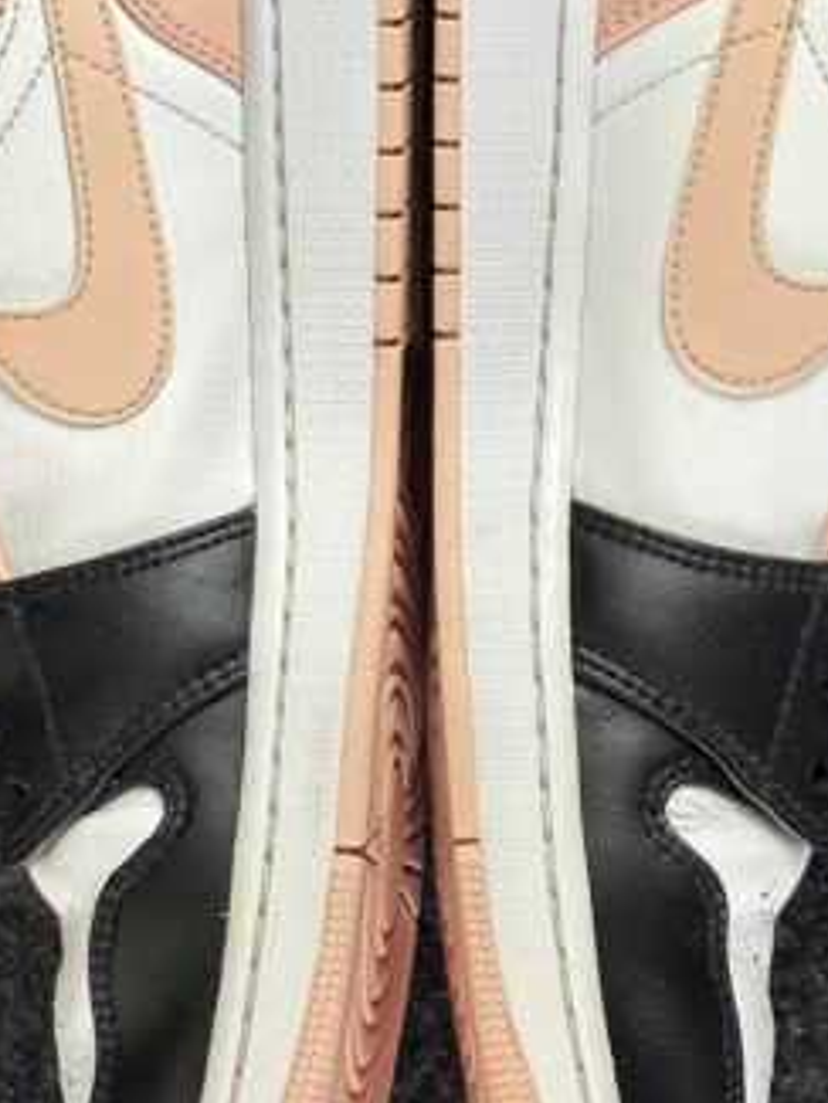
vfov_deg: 16.7
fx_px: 3761
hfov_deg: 12.6
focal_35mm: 118
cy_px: 456
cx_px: 434
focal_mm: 6.86
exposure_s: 1/60
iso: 200
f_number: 1.78
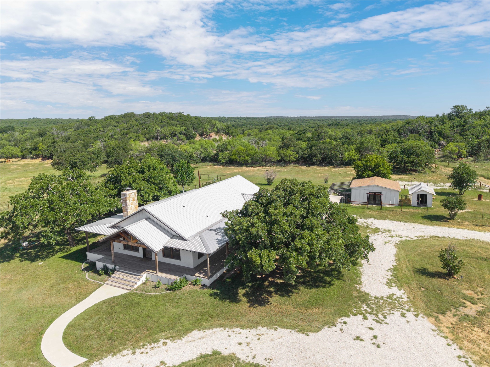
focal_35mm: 24
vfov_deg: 56.8
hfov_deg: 71.6
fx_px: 340
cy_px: 184
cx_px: 245
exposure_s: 1/3000
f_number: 1.8
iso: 130
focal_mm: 8.67
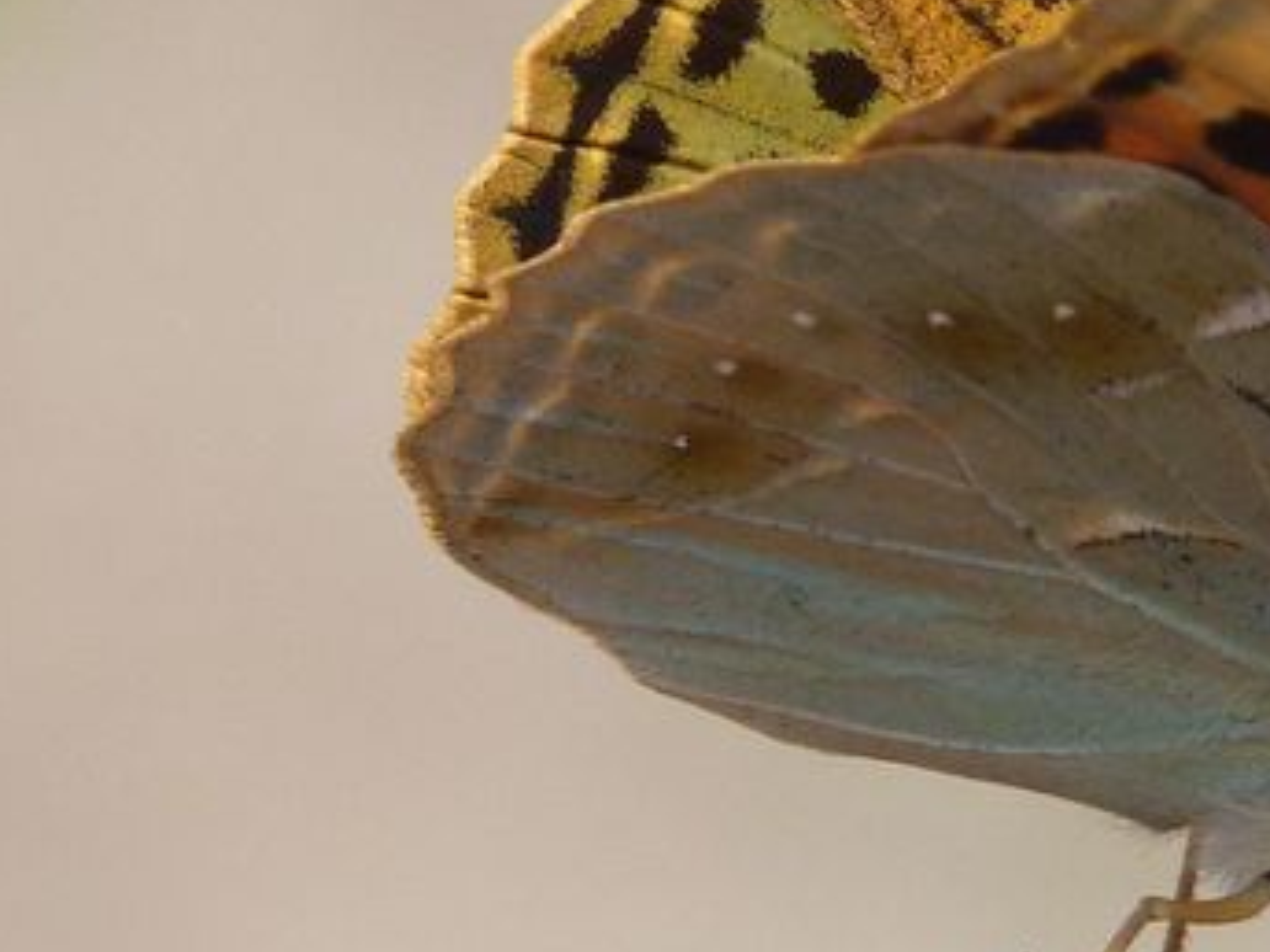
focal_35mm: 727
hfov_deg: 2.7
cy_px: 339
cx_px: 1438
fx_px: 26672
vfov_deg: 2.0
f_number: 4
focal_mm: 52.1
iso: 160
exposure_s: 1/400
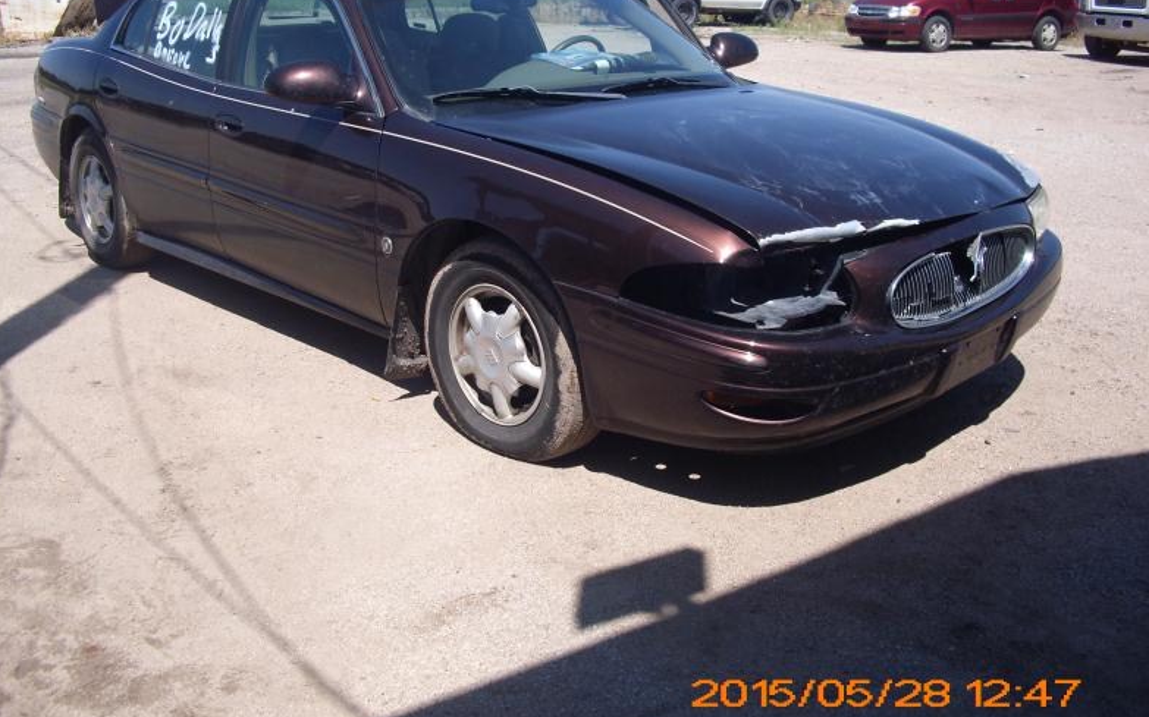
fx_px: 1221
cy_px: 302
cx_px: 574
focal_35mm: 39
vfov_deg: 32.7
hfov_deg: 50.4
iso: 80
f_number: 7.8
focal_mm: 6.3
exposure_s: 1/160
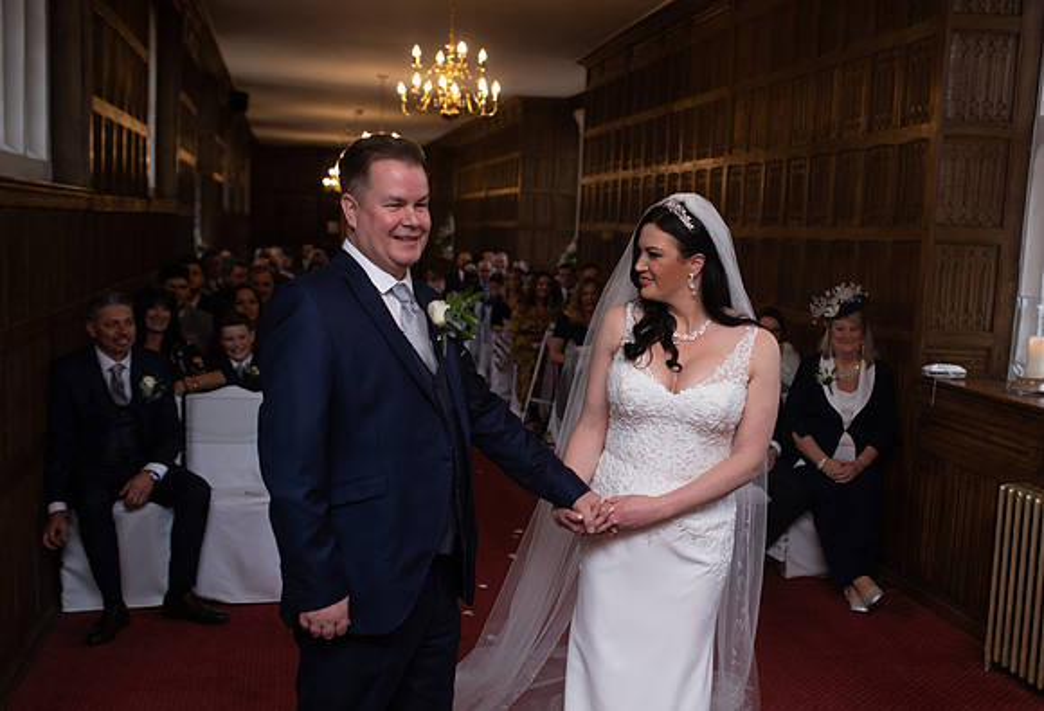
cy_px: 414
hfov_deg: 45.8
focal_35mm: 42
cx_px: 628
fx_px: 1228
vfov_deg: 32.2
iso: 160
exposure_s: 1/125
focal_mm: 35
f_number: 2.8
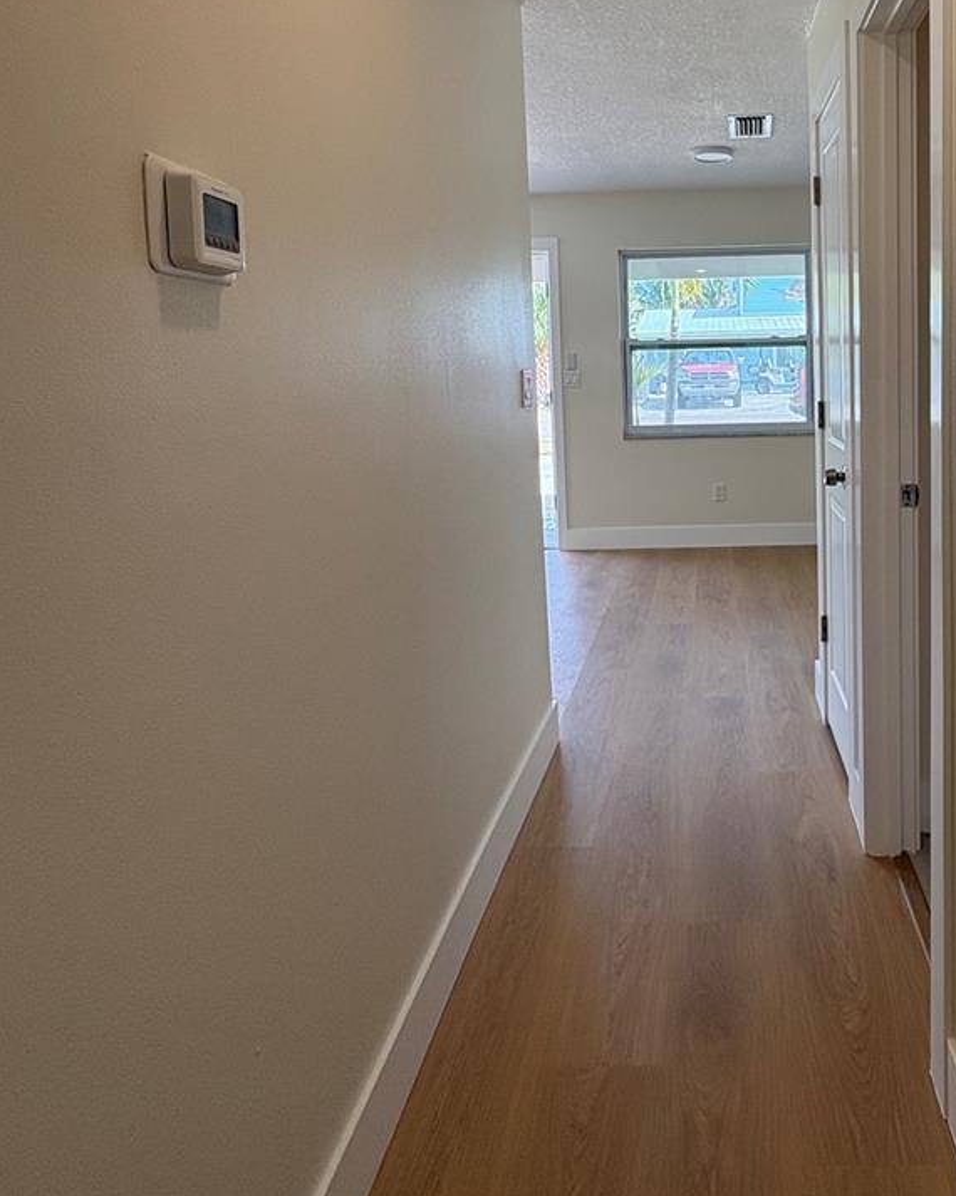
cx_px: 698
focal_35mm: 23
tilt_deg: -2.0
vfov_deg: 71.0
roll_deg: +1.2
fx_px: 814
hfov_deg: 58.2
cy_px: 423
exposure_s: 1/163
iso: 64
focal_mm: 2.22
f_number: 2.2
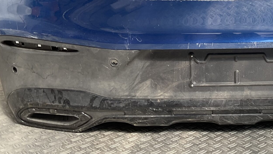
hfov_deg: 31.2
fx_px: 471
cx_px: 231
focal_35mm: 65
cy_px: -10
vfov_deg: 18.0
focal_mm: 3
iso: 16
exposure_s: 1/318
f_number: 1.8
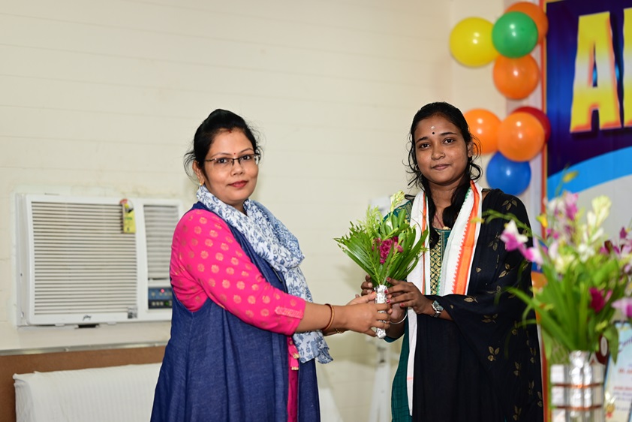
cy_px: 211
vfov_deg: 16.1
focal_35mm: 85
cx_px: 316
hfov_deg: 23.9
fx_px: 1493
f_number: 1.8
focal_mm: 85
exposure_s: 1/200
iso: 250
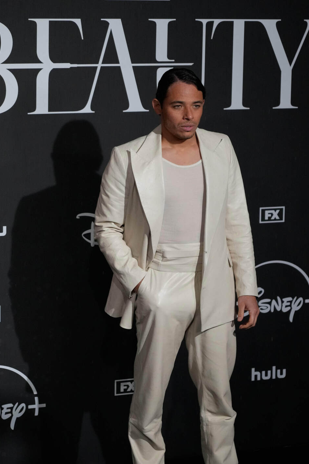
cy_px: 273
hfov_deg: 10.3
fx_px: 1713
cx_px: 171
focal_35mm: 133
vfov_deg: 15.4
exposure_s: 1/500
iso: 3200
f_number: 4
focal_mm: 105
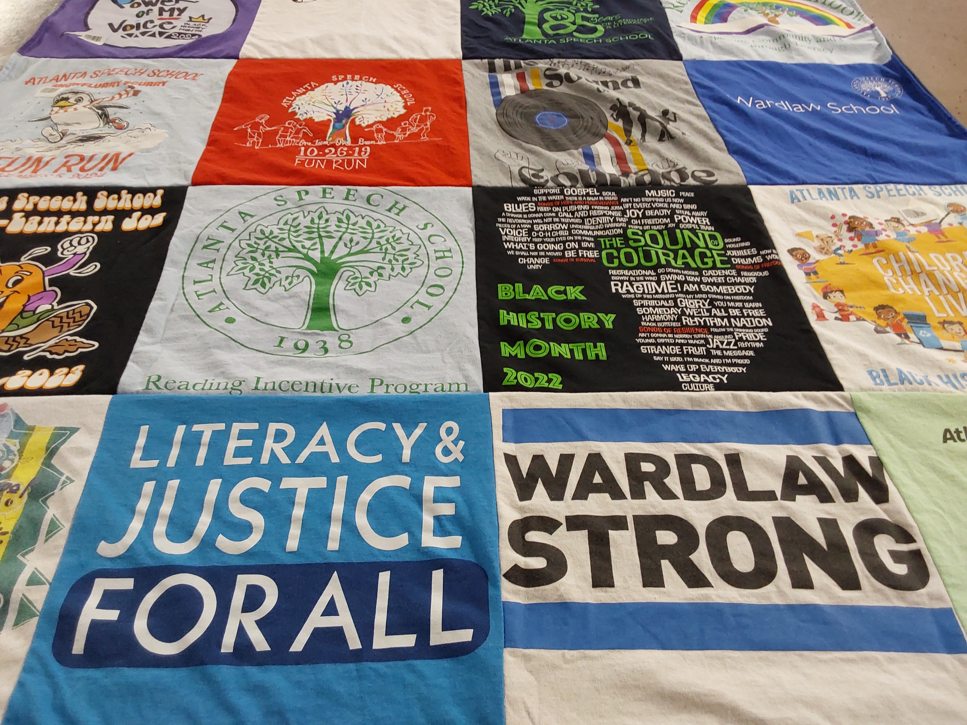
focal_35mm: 28
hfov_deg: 63.4
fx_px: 782
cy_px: 362
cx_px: 484
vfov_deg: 49.7
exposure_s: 1/60
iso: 100
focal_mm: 2.91
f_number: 1.9
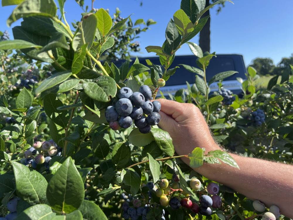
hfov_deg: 67.3
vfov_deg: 53.1
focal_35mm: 26
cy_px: 110
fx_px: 220
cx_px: 146
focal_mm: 5.7
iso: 50
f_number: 1.5
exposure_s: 1/1531
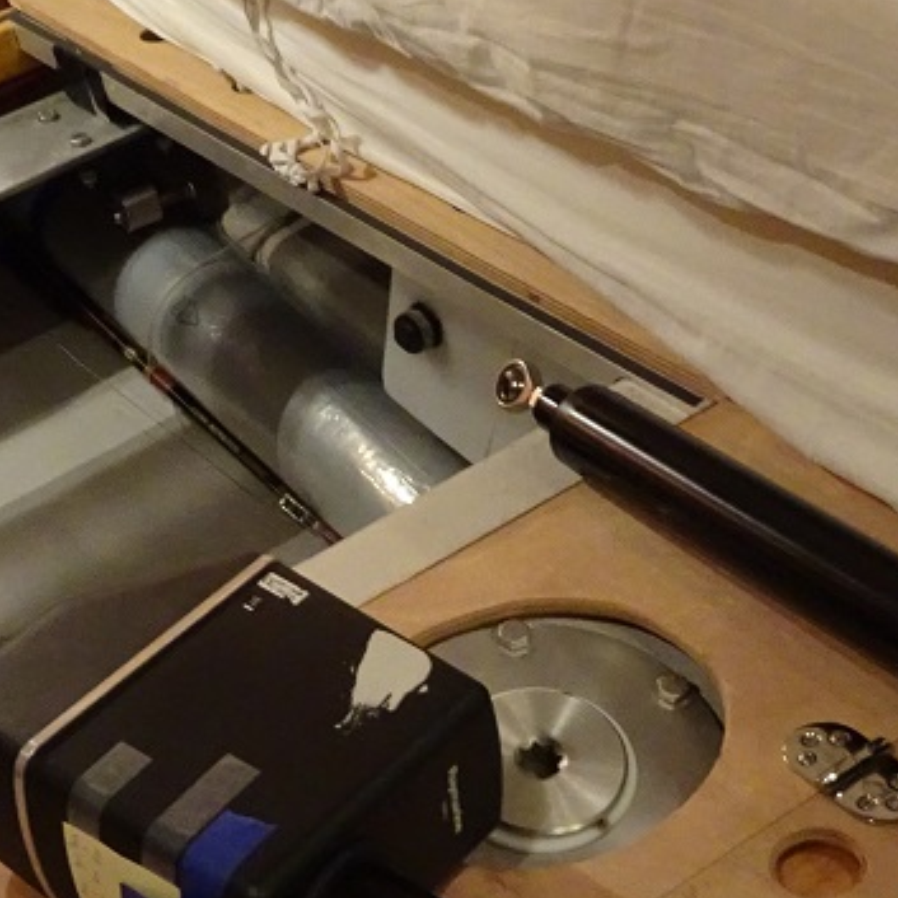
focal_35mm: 64
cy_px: 761
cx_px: 481
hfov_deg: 26.9
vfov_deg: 26.2
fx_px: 1878
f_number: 3.5
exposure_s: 1/15
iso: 800
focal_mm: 4.1
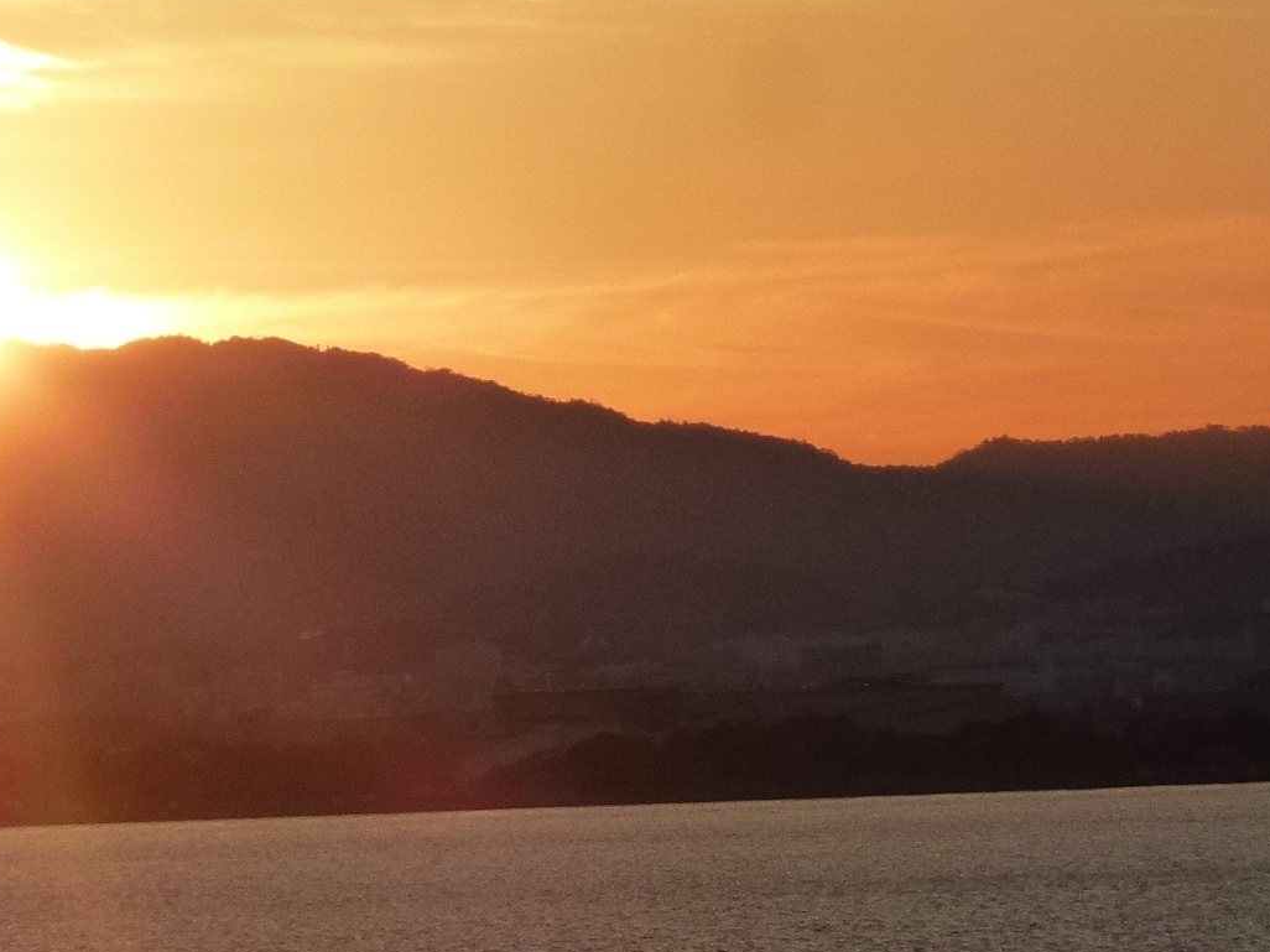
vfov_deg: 4.5
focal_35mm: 327
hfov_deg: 6.0
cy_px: 643
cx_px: -218
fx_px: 11994
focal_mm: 23.4
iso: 160
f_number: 5.2
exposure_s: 1/640
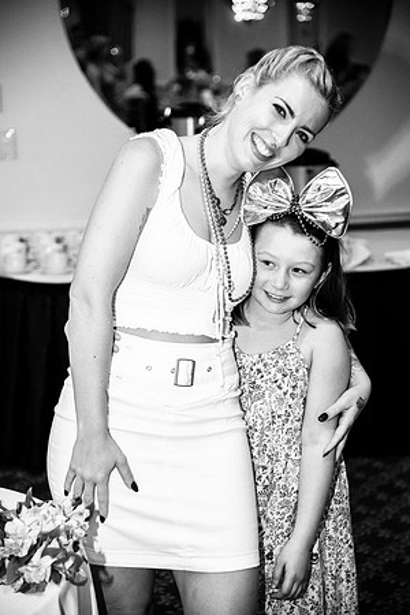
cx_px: 205
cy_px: 308
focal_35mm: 75
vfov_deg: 27.0
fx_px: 1281
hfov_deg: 18.2
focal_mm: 75
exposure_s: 1/200
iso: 640
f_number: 4
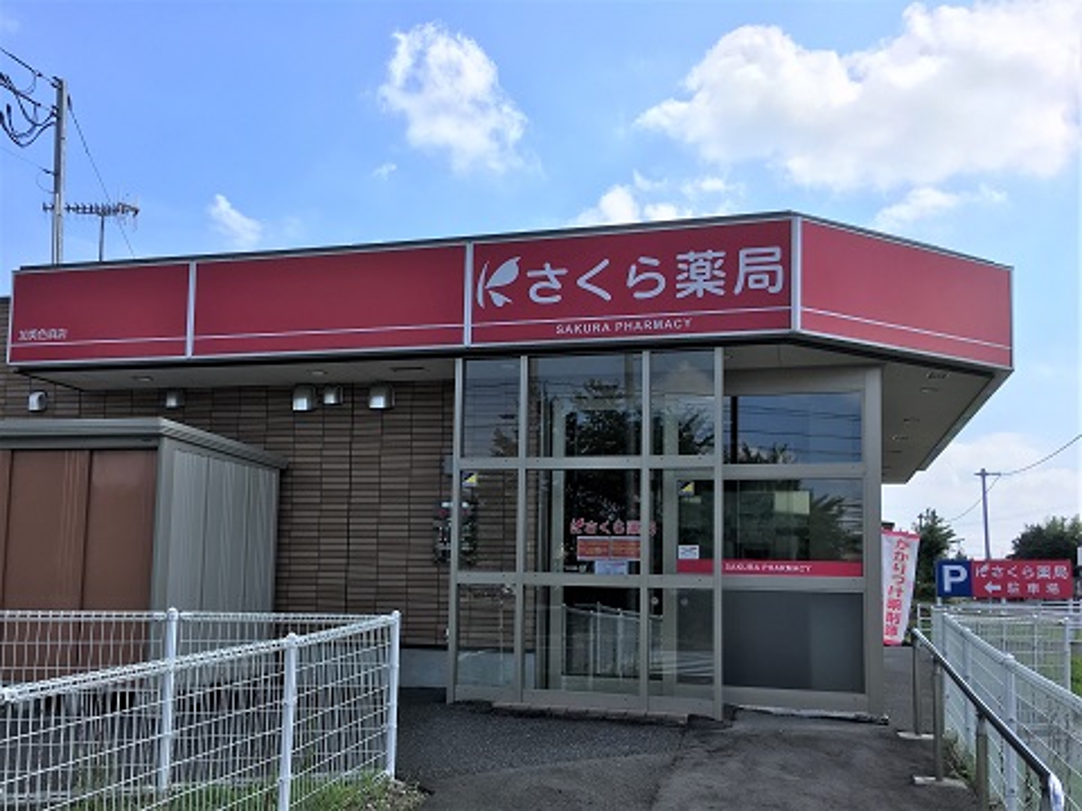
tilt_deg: +3.7
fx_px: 906
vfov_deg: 48.2
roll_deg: -0.7
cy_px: 406
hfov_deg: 61.7
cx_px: 541
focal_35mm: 29
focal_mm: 4.15
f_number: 2.2
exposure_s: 1/1451
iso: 25
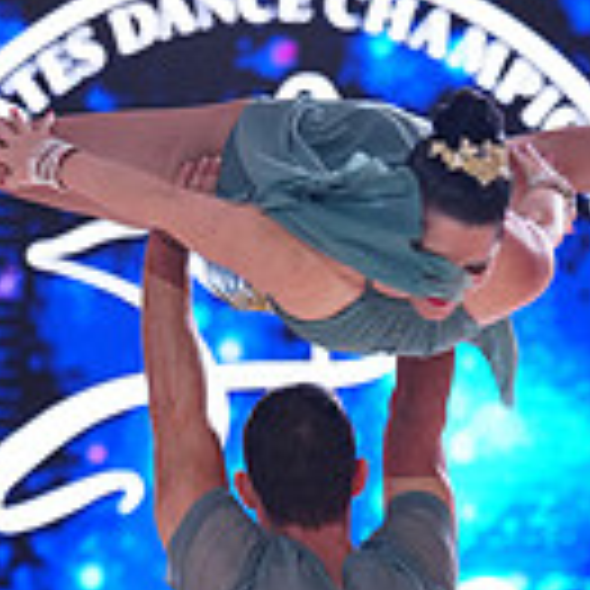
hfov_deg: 4.0
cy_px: 910
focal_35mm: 434
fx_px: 8369
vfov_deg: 4.0
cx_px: 331
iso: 2000
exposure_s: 1/400
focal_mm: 115
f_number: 2.8
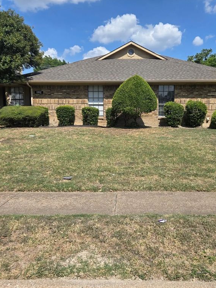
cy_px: 144
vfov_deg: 58.4
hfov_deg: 45.3
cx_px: 124
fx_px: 258
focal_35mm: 31
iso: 32
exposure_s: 1/2921
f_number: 1.8
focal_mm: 5.4
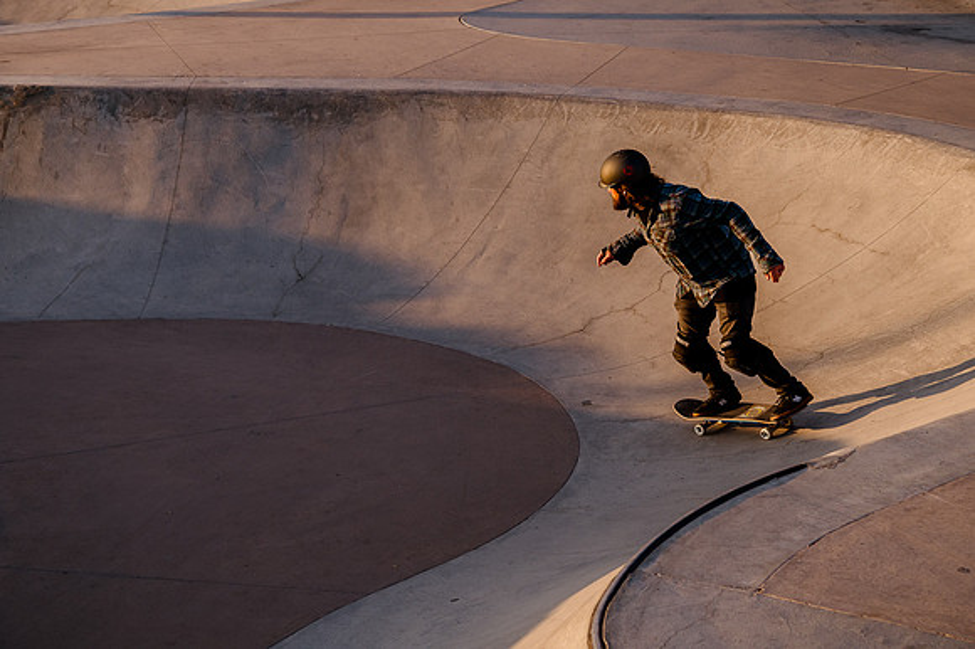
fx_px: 2183
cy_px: 246
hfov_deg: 25.2
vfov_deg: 16.9
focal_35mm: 81
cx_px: 488
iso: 800
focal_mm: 65
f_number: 5
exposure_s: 1/1000
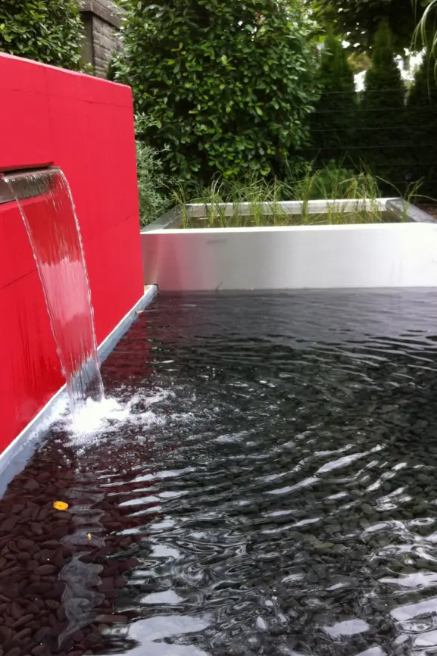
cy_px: 284
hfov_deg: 31.2
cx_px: 204
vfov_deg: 45.3
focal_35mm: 43
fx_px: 783
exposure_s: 1/122
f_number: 2.8
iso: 80
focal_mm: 3.85
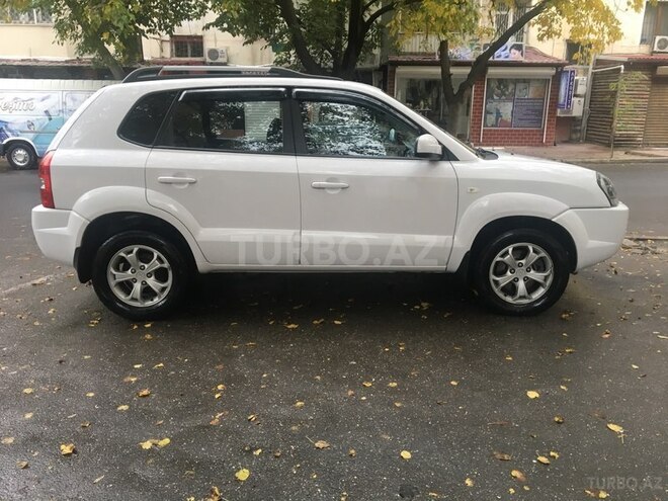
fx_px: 560
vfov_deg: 48.2
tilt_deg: -14.2
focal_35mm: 29
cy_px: 250
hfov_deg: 61.7
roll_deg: -1.2
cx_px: 334
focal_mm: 4.15
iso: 25
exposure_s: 1/33
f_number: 2.2
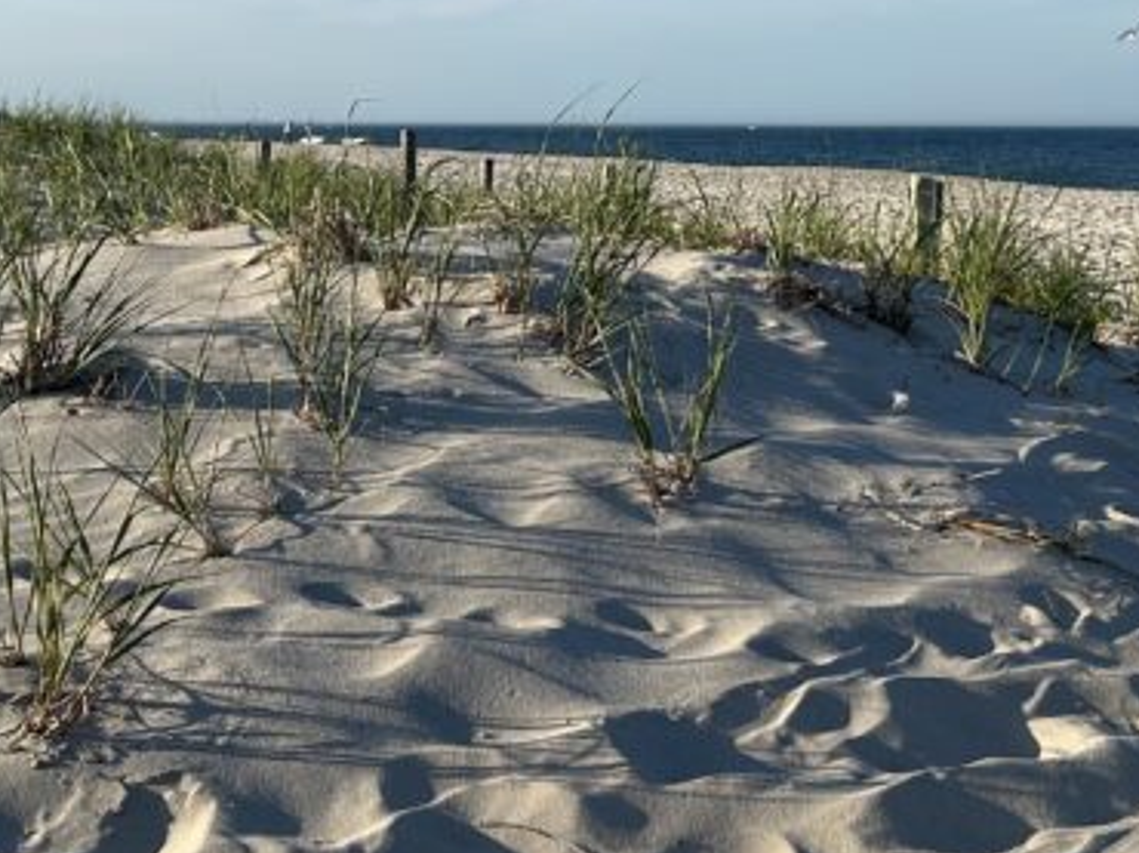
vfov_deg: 20.1
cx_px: 665
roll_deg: +0.1
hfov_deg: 27.0
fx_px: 2368
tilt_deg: +1.1
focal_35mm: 72
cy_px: 126
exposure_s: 1/3968
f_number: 1.5
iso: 50
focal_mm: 5.7
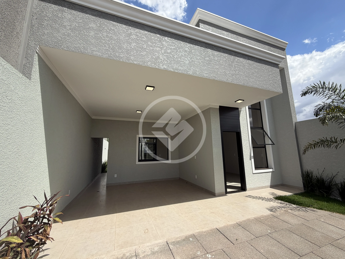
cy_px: 130
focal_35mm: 14
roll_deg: +1.1
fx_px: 140
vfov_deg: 85.7
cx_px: 172
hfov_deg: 102.1
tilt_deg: +10.0
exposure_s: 1/809
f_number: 2.2
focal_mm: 2.22
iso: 20
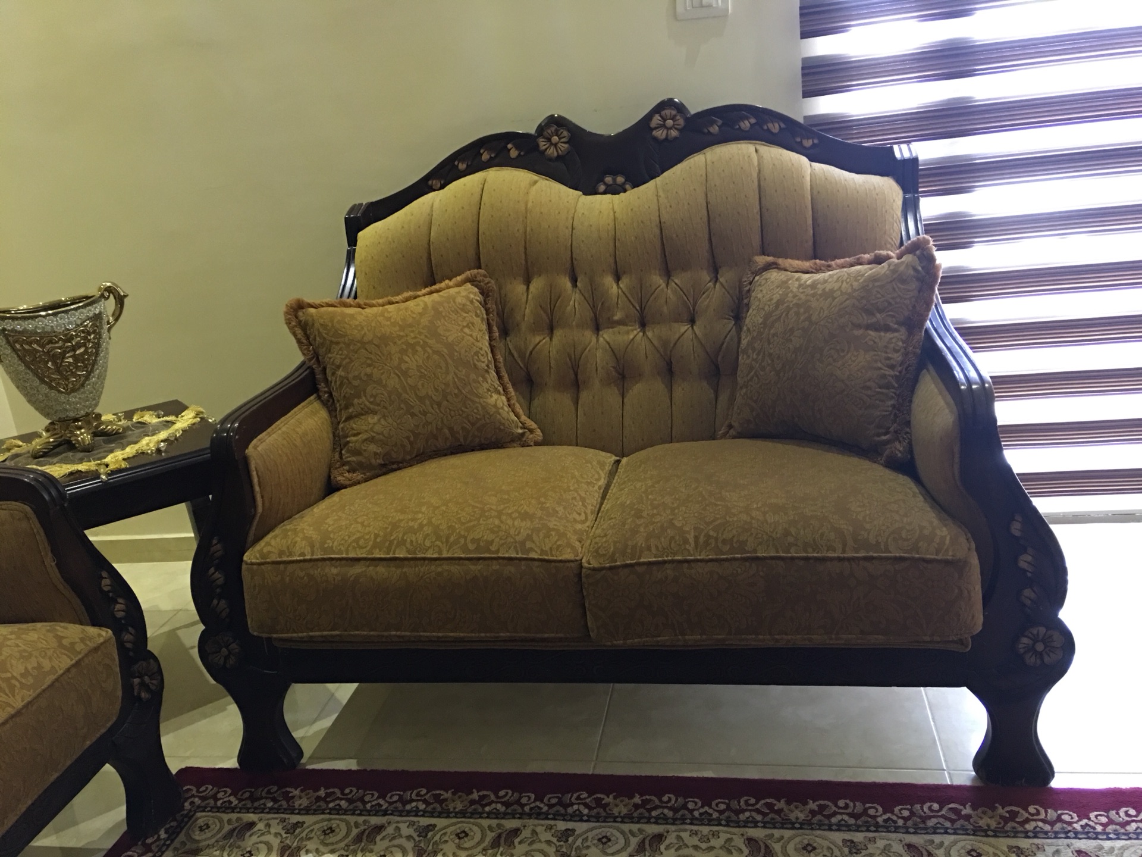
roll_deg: +6.5
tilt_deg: -17.1
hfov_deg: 61.7
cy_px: 428
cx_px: 571
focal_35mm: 29
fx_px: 957
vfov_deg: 48.2
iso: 125
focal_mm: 4.15
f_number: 2.2
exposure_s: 1/8
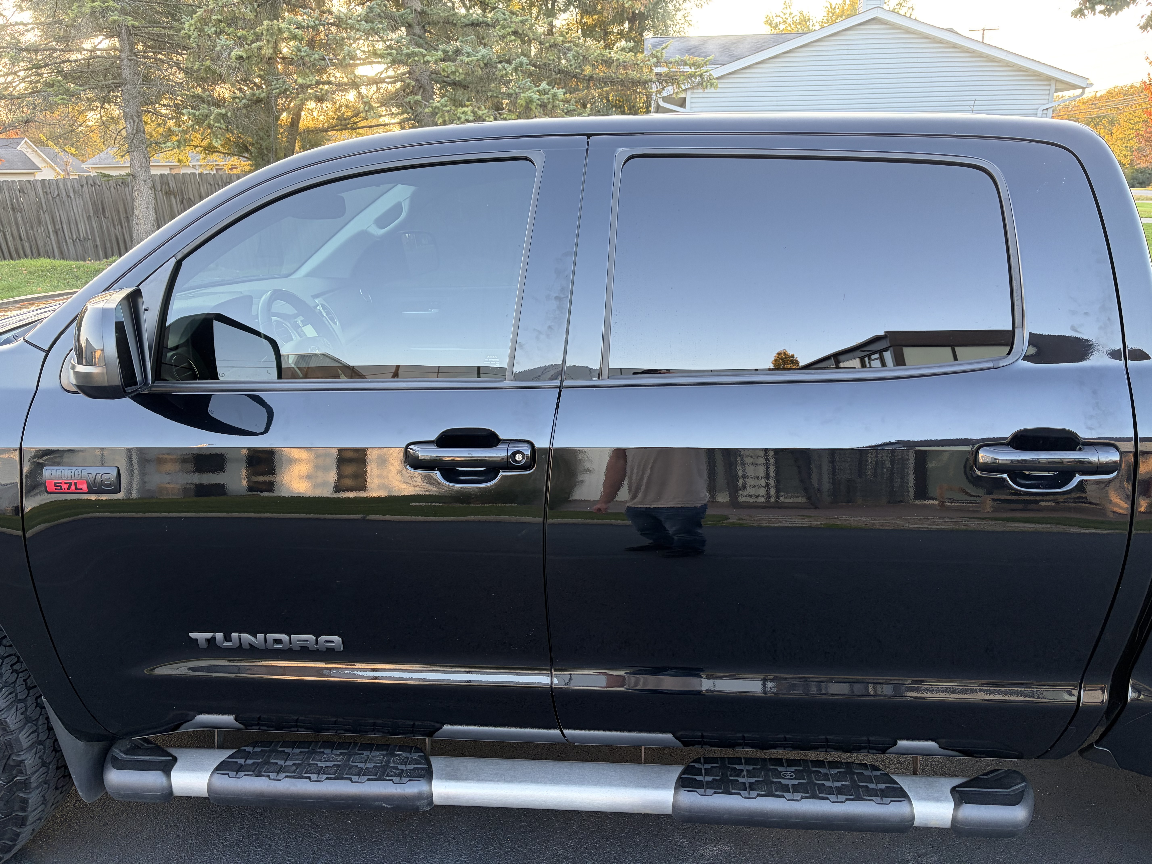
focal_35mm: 26
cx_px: 576
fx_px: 865
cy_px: 432
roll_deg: +1.1
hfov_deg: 67.3
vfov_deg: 53.1
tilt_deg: -16.1
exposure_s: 1/121
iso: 100
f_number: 1.6
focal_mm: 5.96
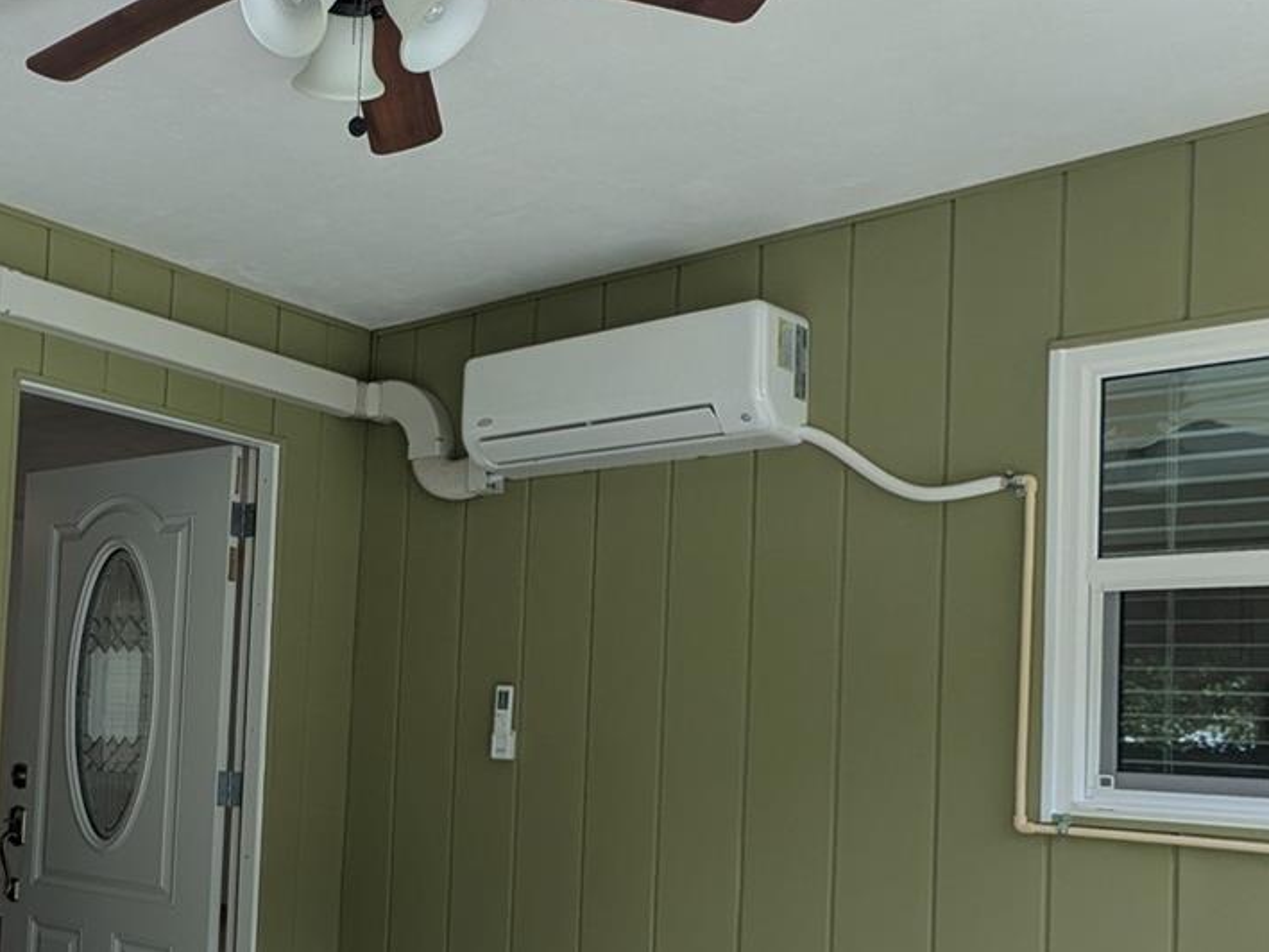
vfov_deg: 39.0
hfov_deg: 46.5
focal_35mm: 36
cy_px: 660
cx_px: 134
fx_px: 1320
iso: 33
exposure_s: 1/99
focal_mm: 2.35
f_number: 2.2
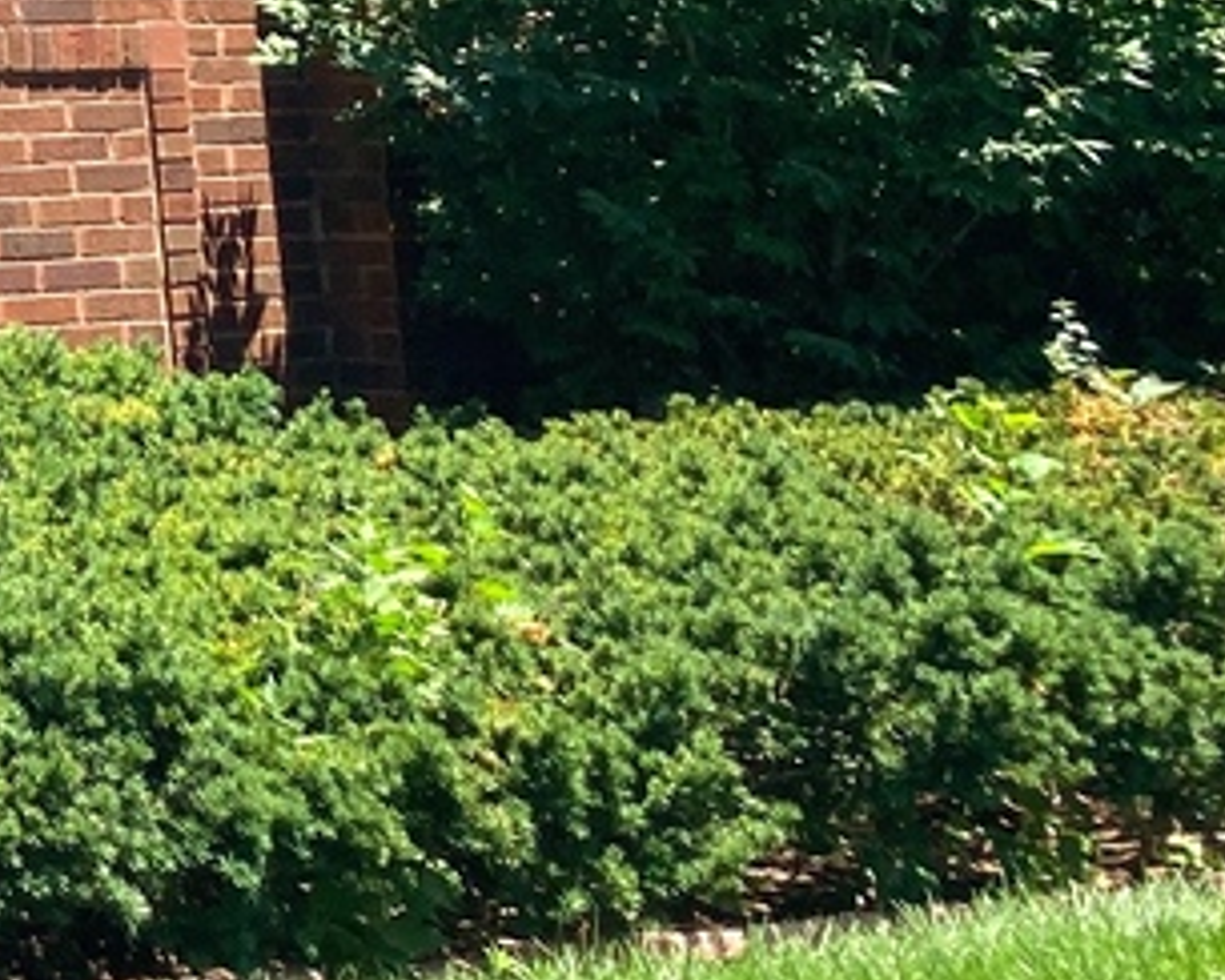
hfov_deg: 12.2
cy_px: -534
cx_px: -1603
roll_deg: +1.5
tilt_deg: +9.3
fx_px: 4677
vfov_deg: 11.4
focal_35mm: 129
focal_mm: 3.99
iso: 20
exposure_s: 1/783
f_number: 1.8
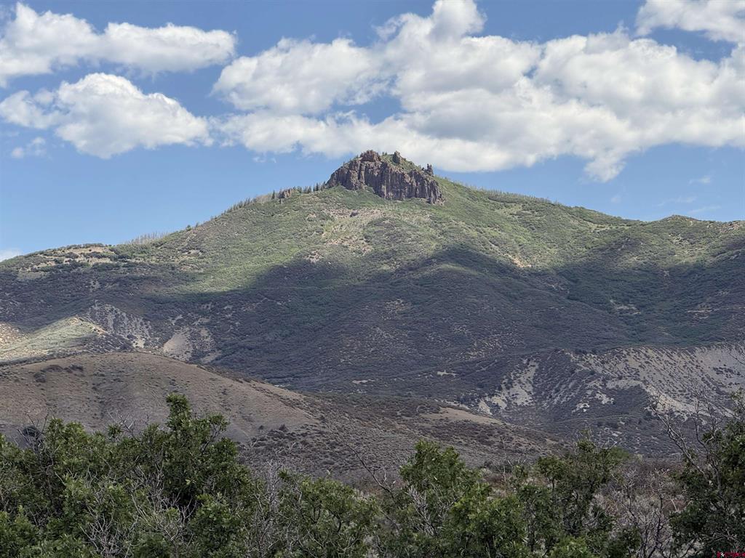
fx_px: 2583
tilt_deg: +5.3
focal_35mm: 120
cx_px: 372
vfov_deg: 12.3
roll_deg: -1.1
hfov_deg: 16.4
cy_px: 279
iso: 50
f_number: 2.8
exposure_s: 1/1342
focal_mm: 15.66
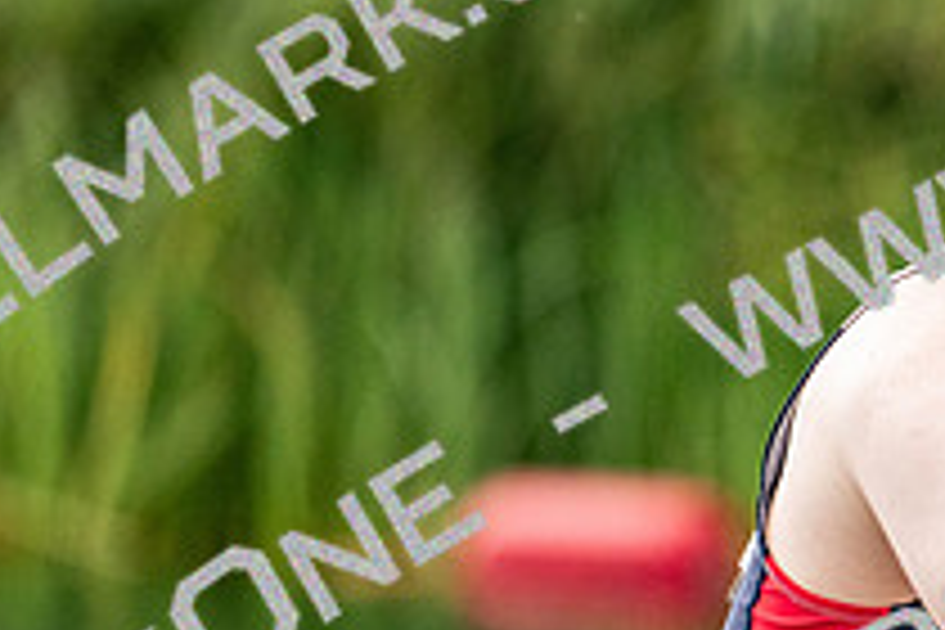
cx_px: 1233
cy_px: 392
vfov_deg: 0.8
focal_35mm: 1660
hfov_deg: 1.2
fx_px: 43572
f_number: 4.5
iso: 800
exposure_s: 1/2500
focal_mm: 400
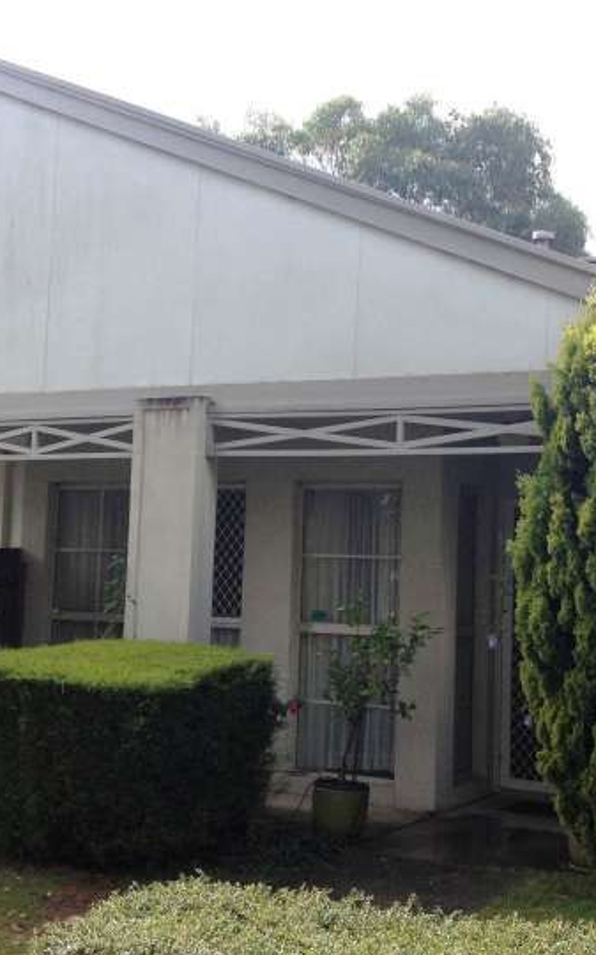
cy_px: 433
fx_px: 1431
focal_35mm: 55
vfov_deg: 36.9
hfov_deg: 23.4
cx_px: 387
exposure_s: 1/849
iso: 80
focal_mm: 4.28
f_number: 2.4
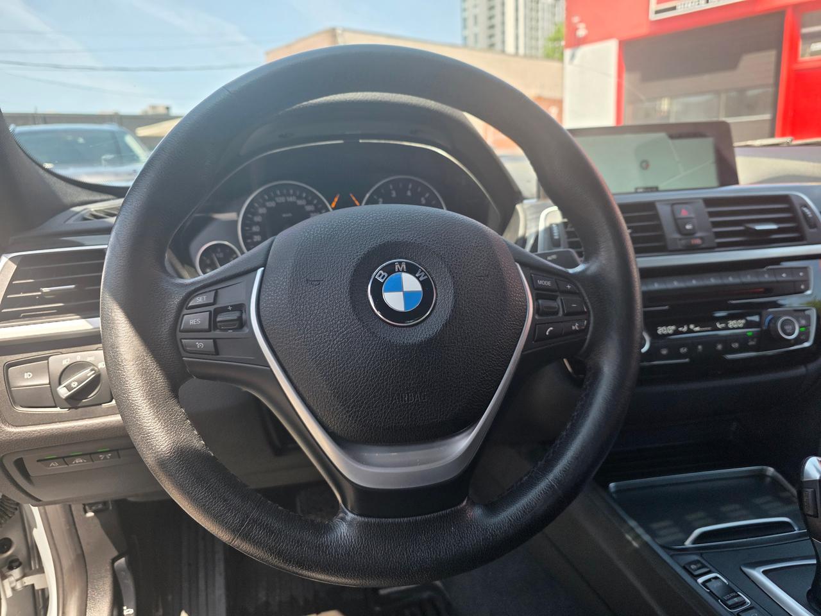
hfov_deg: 73.9
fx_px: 545
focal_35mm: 23
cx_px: 410
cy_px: 308
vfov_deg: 58.9
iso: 12
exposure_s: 1/128
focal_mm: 6.3
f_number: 1.7
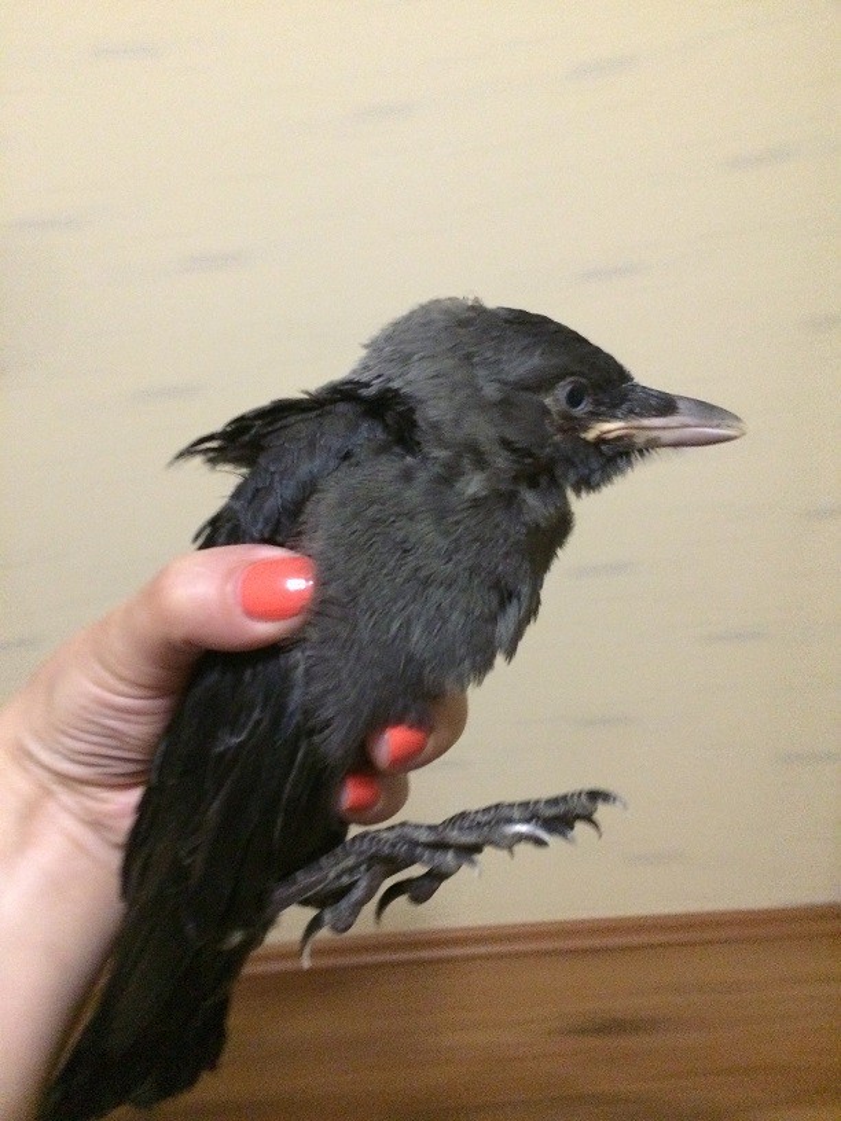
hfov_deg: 46.8
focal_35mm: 30
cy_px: 560
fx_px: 972
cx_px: 420
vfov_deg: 60.0
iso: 640
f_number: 2.2
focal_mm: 4.12
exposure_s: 1/15
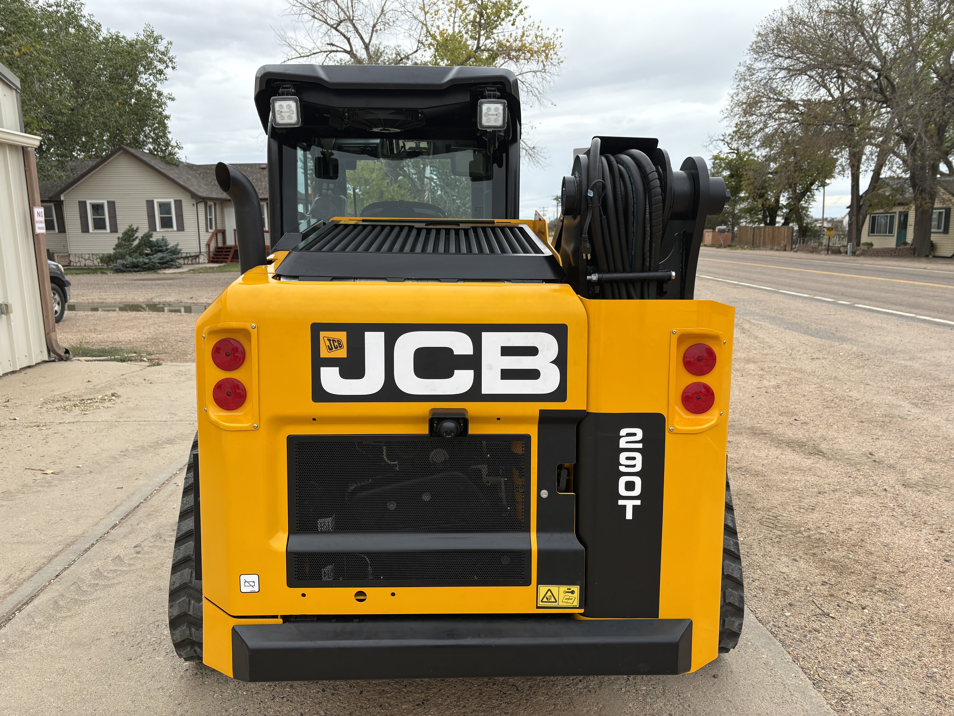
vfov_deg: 53.1
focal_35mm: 26
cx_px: 477
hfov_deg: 67.3
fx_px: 717
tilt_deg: -10.2
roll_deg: +1.5
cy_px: 358
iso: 50
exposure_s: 1/1287
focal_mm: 5.96
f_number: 1.6
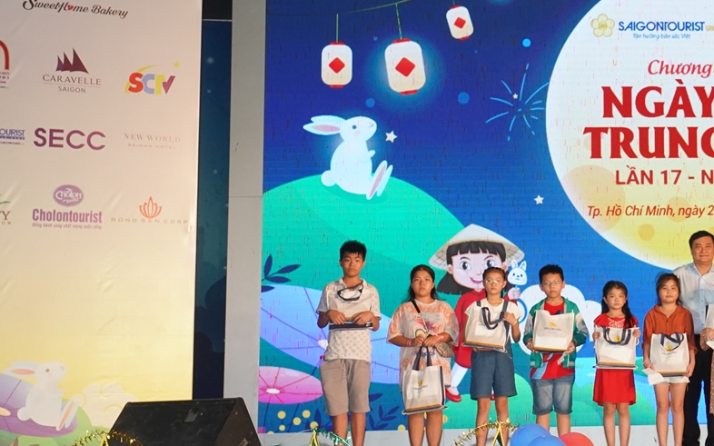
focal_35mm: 91
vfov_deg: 14.3
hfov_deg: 21.8
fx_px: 1770
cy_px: 165
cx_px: 756
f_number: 8
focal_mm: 39
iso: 2500
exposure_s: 1/100
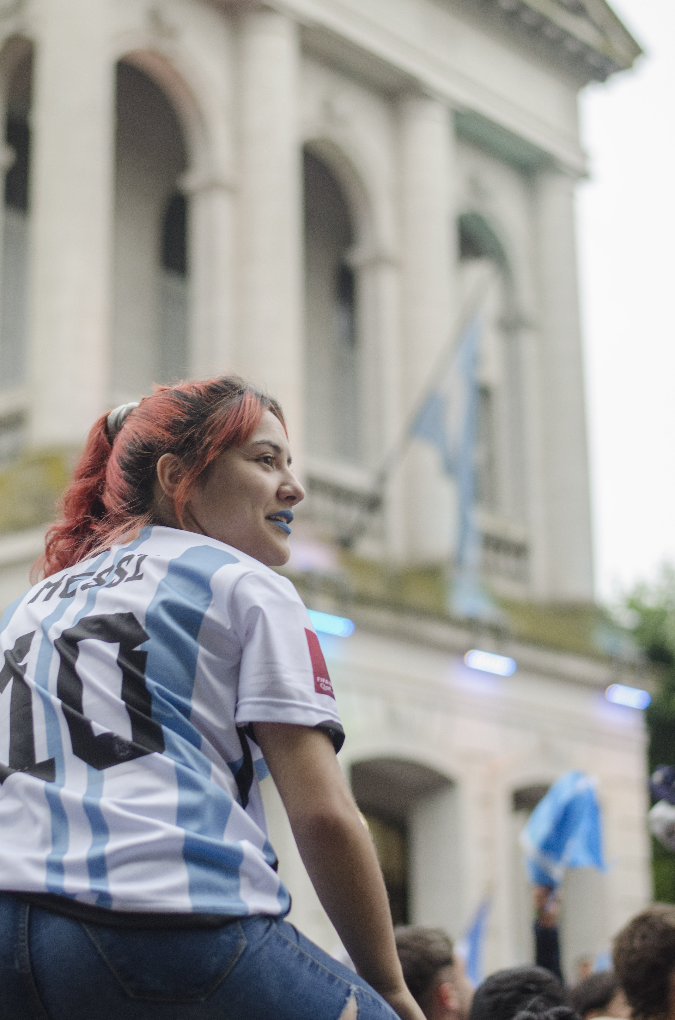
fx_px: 2119
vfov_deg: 27.0
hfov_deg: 18.1
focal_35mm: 75
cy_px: 510
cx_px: 338
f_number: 2.2
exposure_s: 1/320
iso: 800
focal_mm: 50
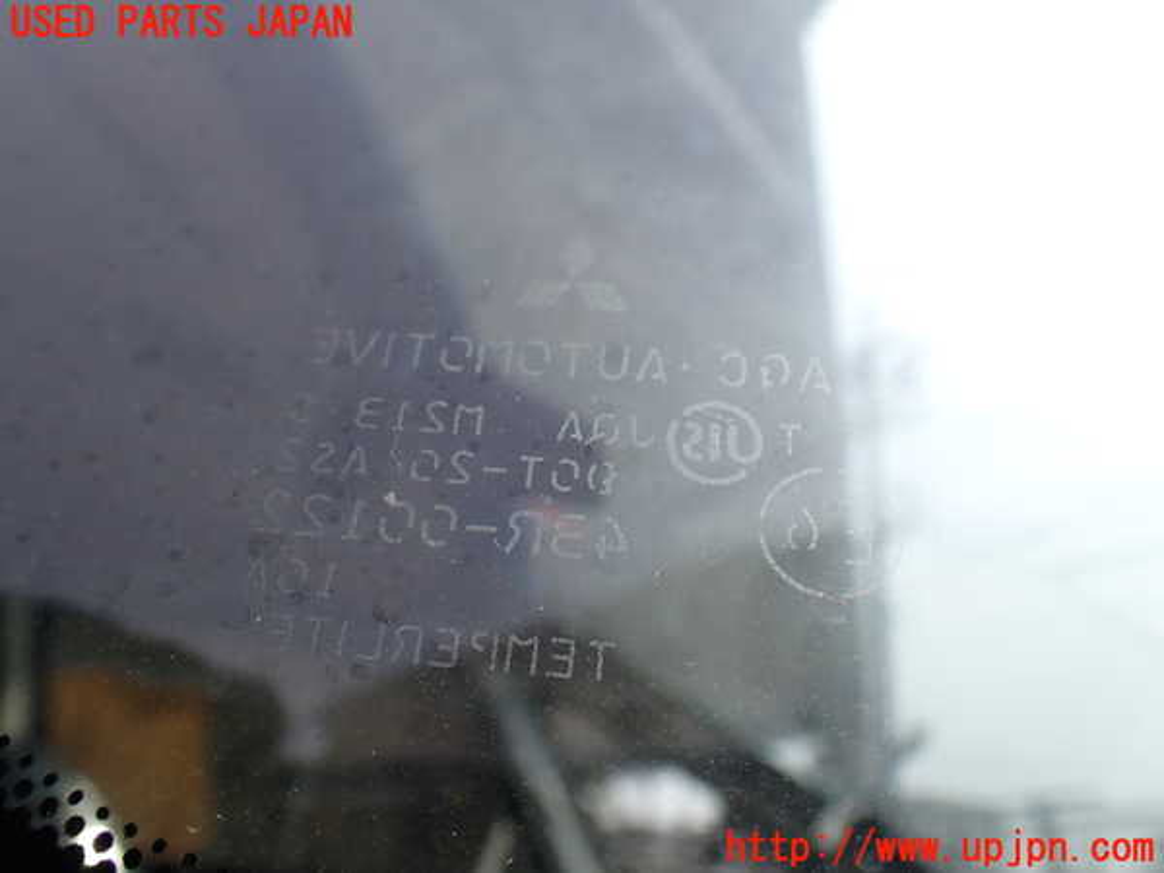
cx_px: 582
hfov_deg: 60.0
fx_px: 1009
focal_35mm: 30
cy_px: 436
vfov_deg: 46.8
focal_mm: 5.4
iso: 100
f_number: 3.2
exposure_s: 1/1000
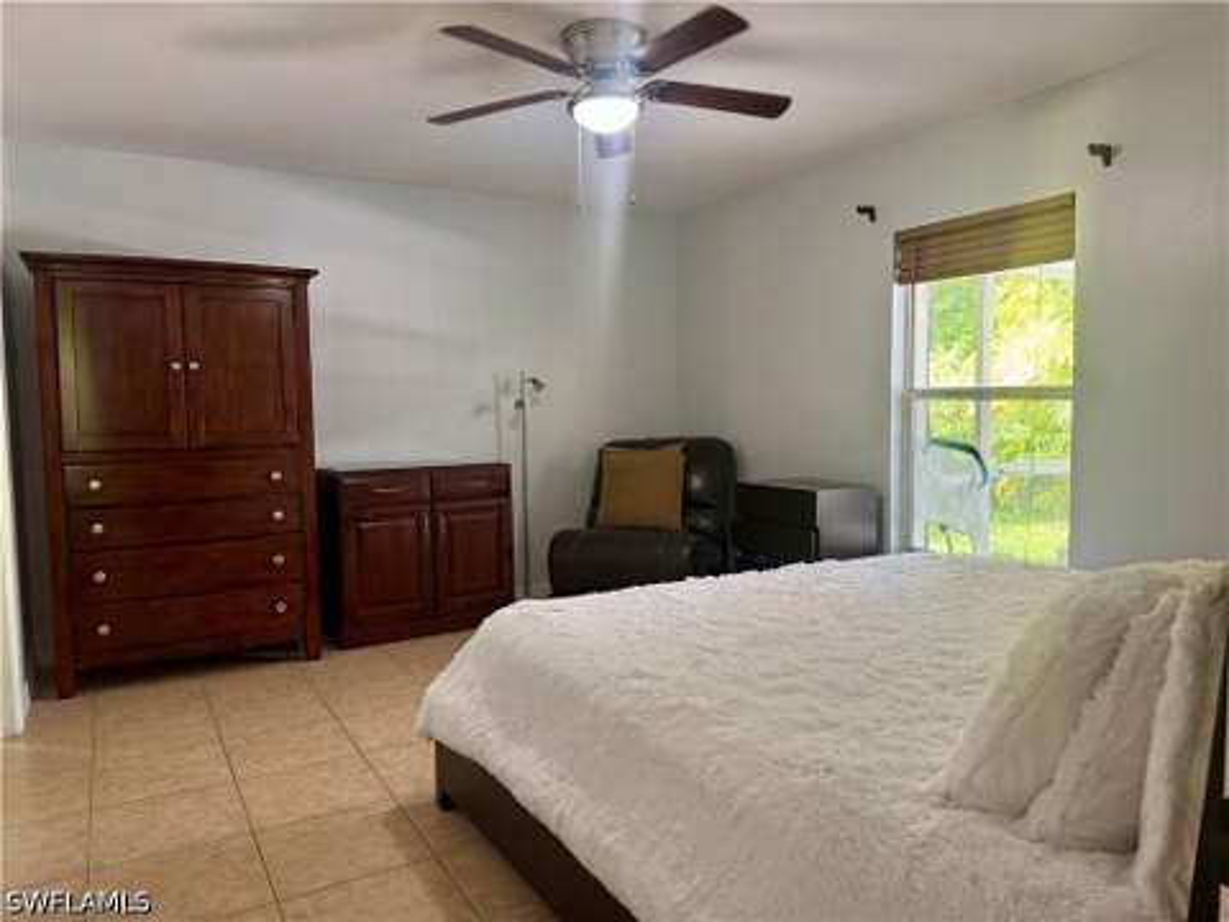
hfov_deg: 71.6
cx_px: 614
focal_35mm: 24
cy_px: 461
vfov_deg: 56.8
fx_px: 852
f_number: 1.78
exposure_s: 1/60
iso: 250
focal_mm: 6.76
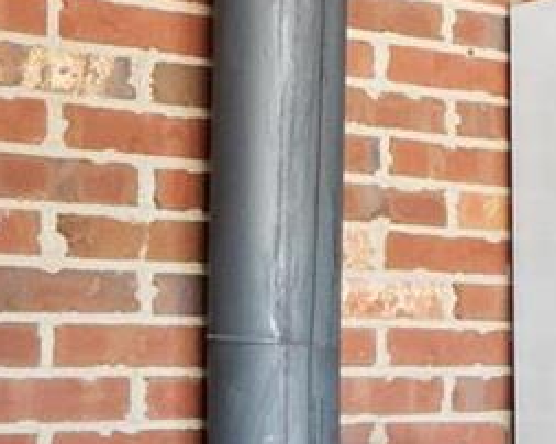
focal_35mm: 107
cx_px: 1275
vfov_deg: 14.2
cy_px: 409
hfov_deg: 13.7
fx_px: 1759
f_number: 9
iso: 400
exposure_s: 1/3
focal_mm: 9
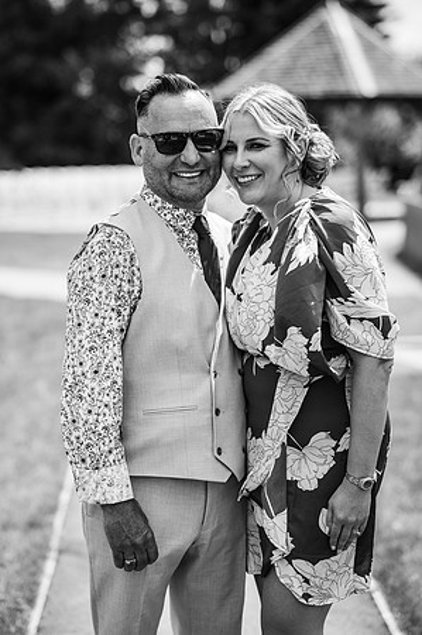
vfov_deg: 23.9
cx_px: 211
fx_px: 1498
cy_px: 318
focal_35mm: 85
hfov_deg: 16.0
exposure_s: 1/1250
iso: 100
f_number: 2.5
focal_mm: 85
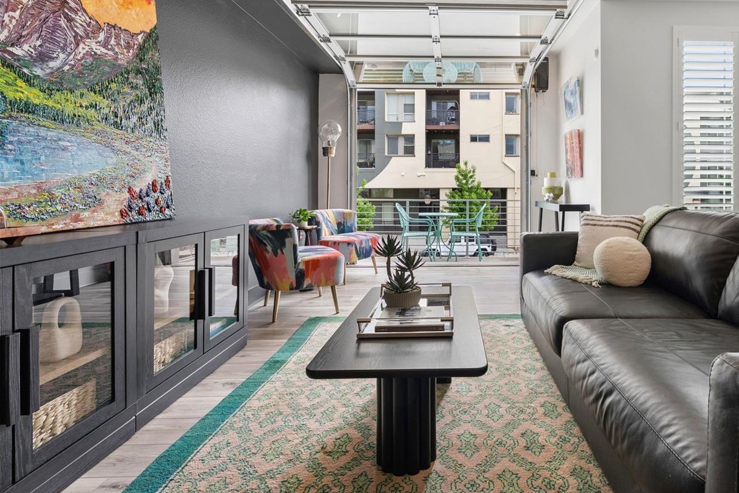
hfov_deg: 85.0
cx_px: 468
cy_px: 192
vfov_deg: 63.9
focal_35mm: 19
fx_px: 390
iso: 640
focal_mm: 15
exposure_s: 1/160
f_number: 9
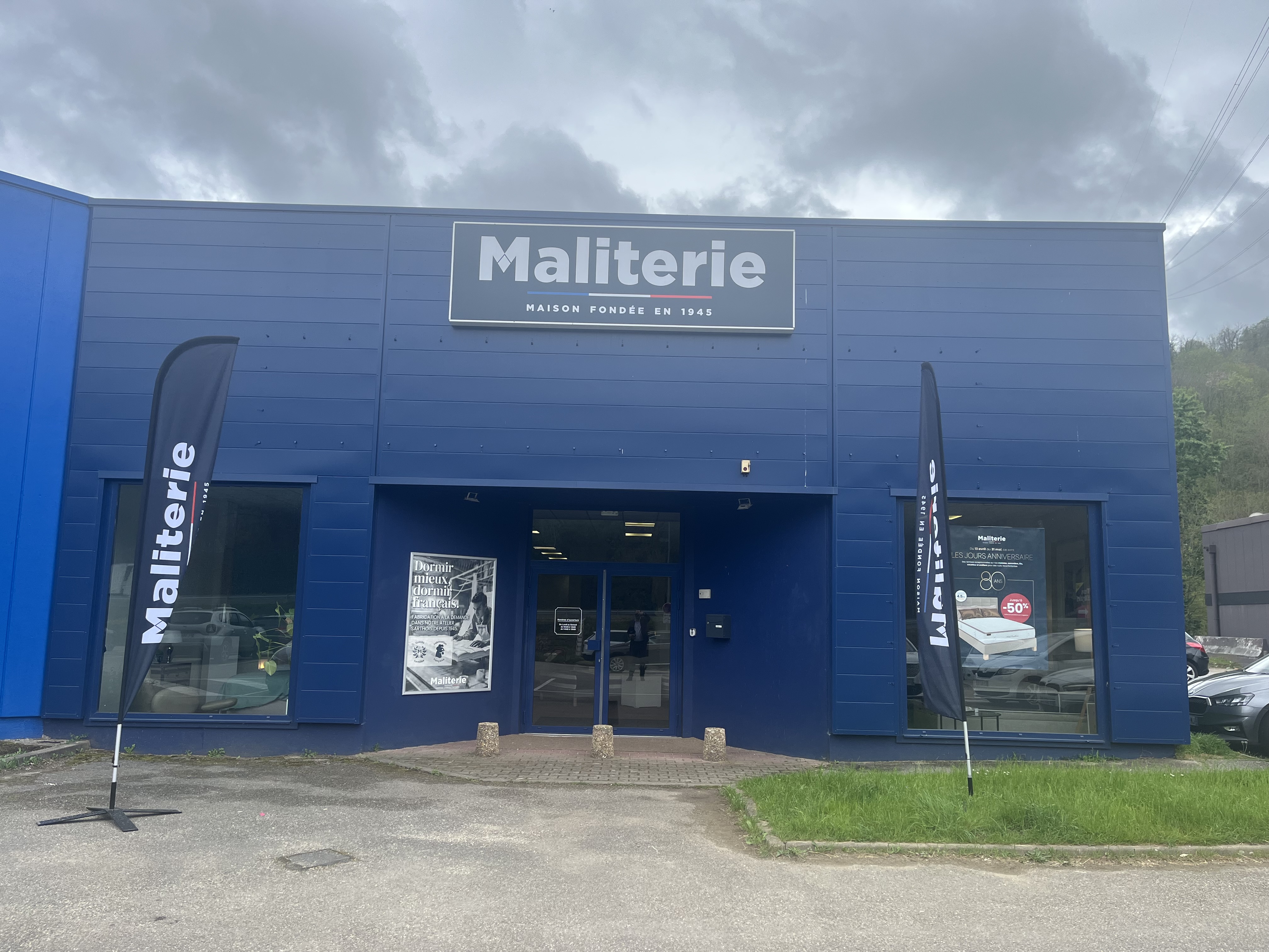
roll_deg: -0.6
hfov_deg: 67.3
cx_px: 634
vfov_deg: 53.1
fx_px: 953
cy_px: 476
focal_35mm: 26
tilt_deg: +8.9
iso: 50
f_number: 1.6
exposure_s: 1/1623
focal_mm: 5.1
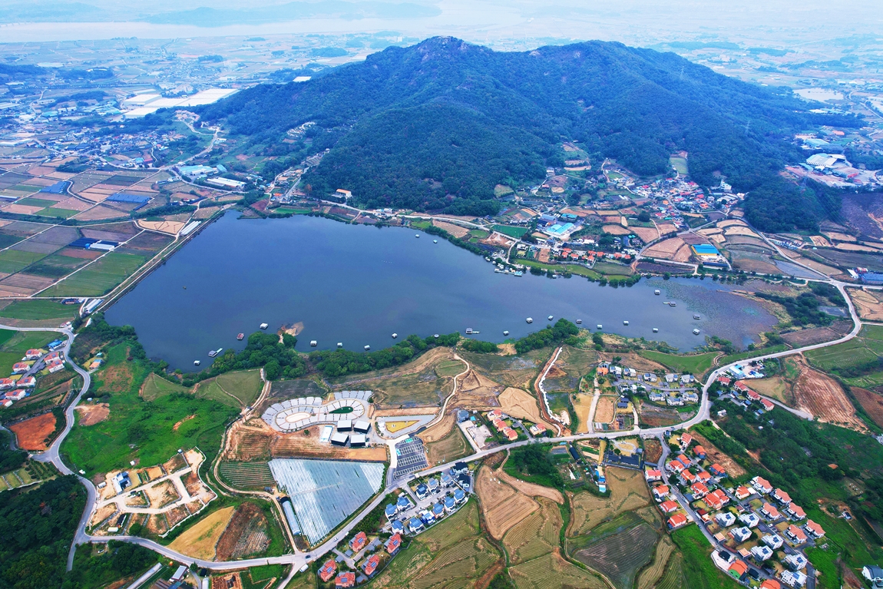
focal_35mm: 22
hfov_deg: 78.6
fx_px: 540
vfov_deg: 57.2
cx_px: 442
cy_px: 294
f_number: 2.8
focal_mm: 8.38
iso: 110
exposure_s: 1/240
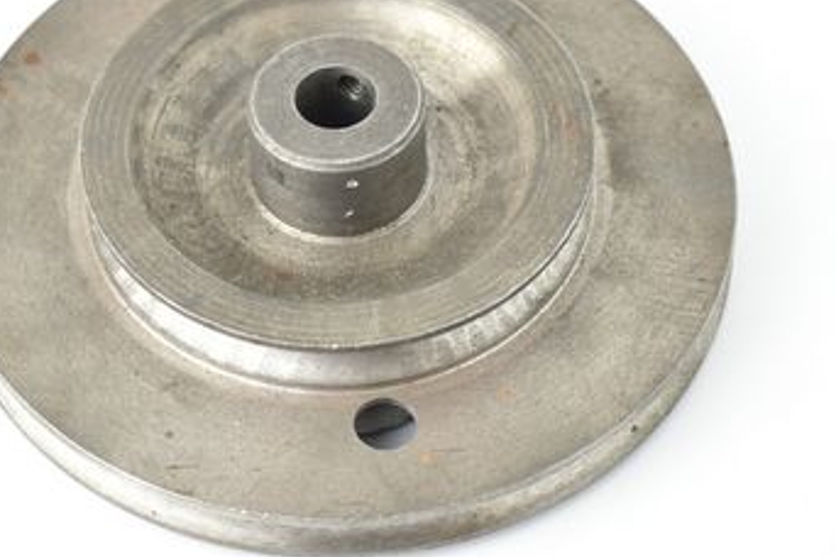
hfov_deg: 22.1
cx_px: 364
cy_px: 233
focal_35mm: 92
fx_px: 2136
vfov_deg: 14.9
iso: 400
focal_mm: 42
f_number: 5
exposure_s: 1/60
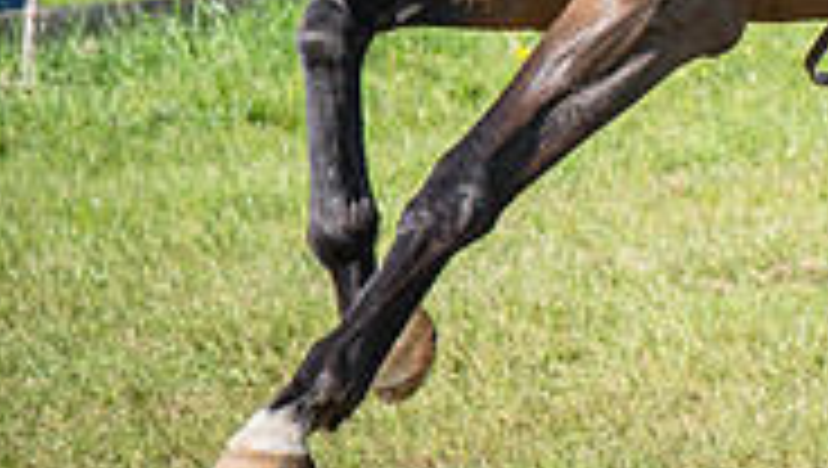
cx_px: 940
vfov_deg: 3.0
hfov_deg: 5.3
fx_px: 8858
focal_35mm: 403
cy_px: -410
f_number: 4
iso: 400
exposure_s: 1/2000
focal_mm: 70
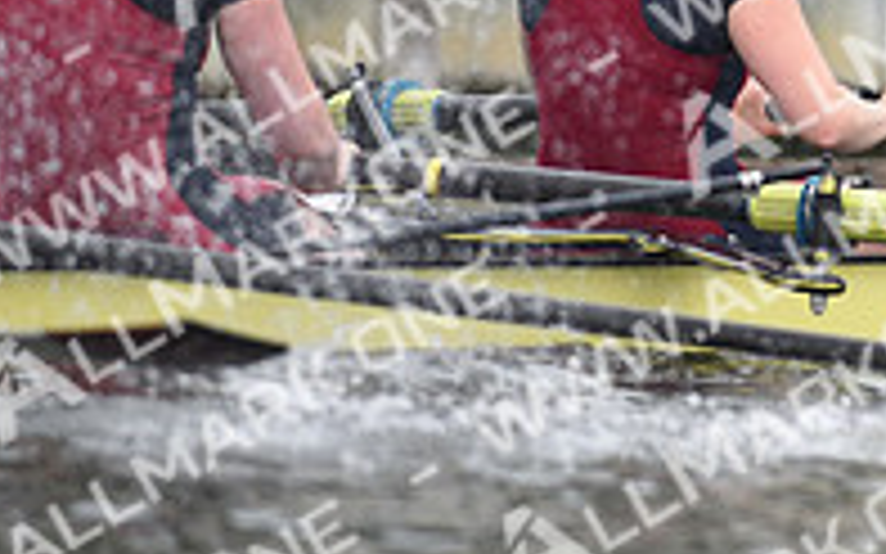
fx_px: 21774
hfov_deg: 2.3
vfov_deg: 1.5
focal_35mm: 902
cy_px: 47
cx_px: 1277
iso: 400
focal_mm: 300
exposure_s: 1/1600
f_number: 4
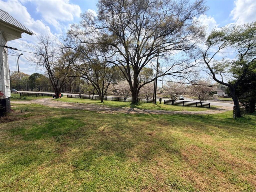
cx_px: 128
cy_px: 96
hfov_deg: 102.1
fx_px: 104
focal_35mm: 14
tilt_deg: -3.2
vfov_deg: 85.7
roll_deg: -0.1
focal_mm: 2.22
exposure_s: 1/970
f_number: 2.2
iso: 20
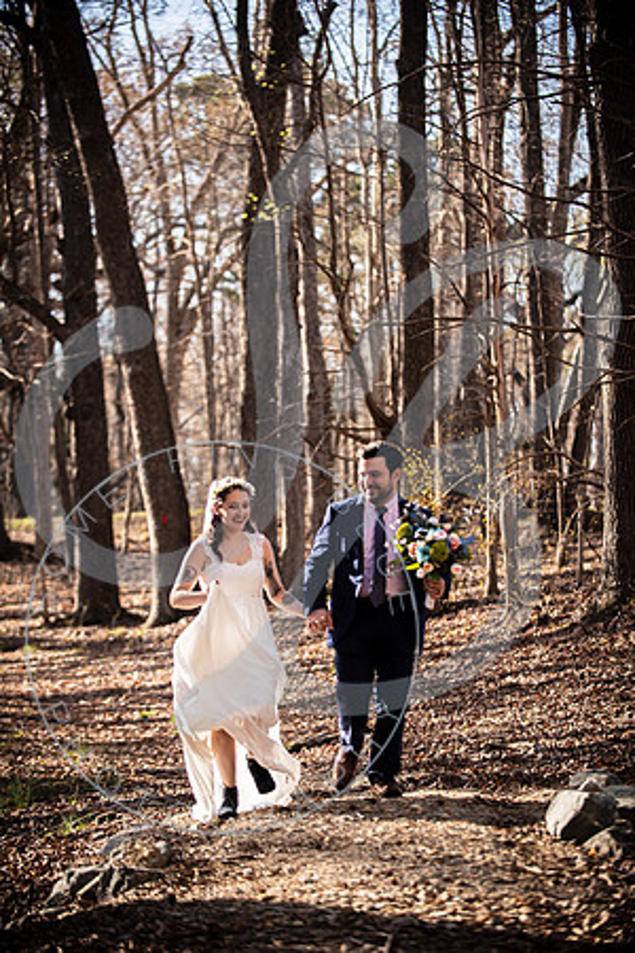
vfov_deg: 20.0
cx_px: 318
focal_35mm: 102
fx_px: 2699
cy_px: 476
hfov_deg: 13.4
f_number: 2.8
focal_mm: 102
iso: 100
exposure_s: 1/800
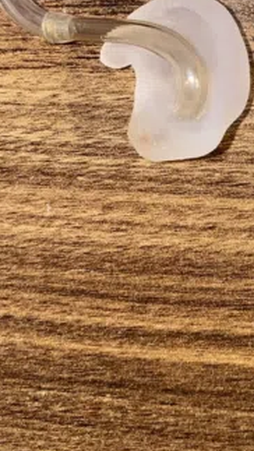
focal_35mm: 54
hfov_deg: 20.2
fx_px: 646
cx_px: 341
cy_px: 123
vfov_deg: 37.7
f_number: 1.8
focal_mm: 4.25
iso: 32
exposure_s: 1/11
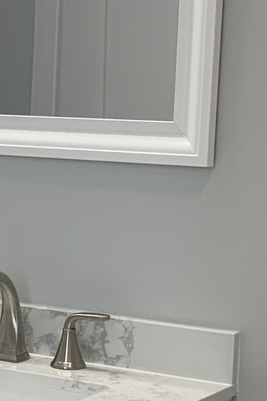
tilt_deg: -11.0
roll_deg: -1.3
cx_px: -38
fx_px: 1390
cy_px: 299
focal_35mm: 125
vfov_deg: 16.3
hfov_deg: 10.8
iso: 20
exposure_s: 1/120
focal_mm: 3
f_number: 1.8
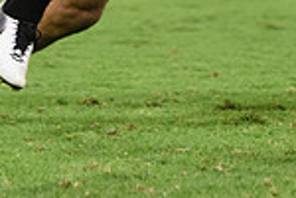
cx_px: 339
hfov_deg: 3.9
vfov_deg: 2.6
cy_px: -178
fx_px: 4283
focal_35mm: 521
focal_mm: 135
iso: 2500
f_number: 2.8
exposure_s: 1/800
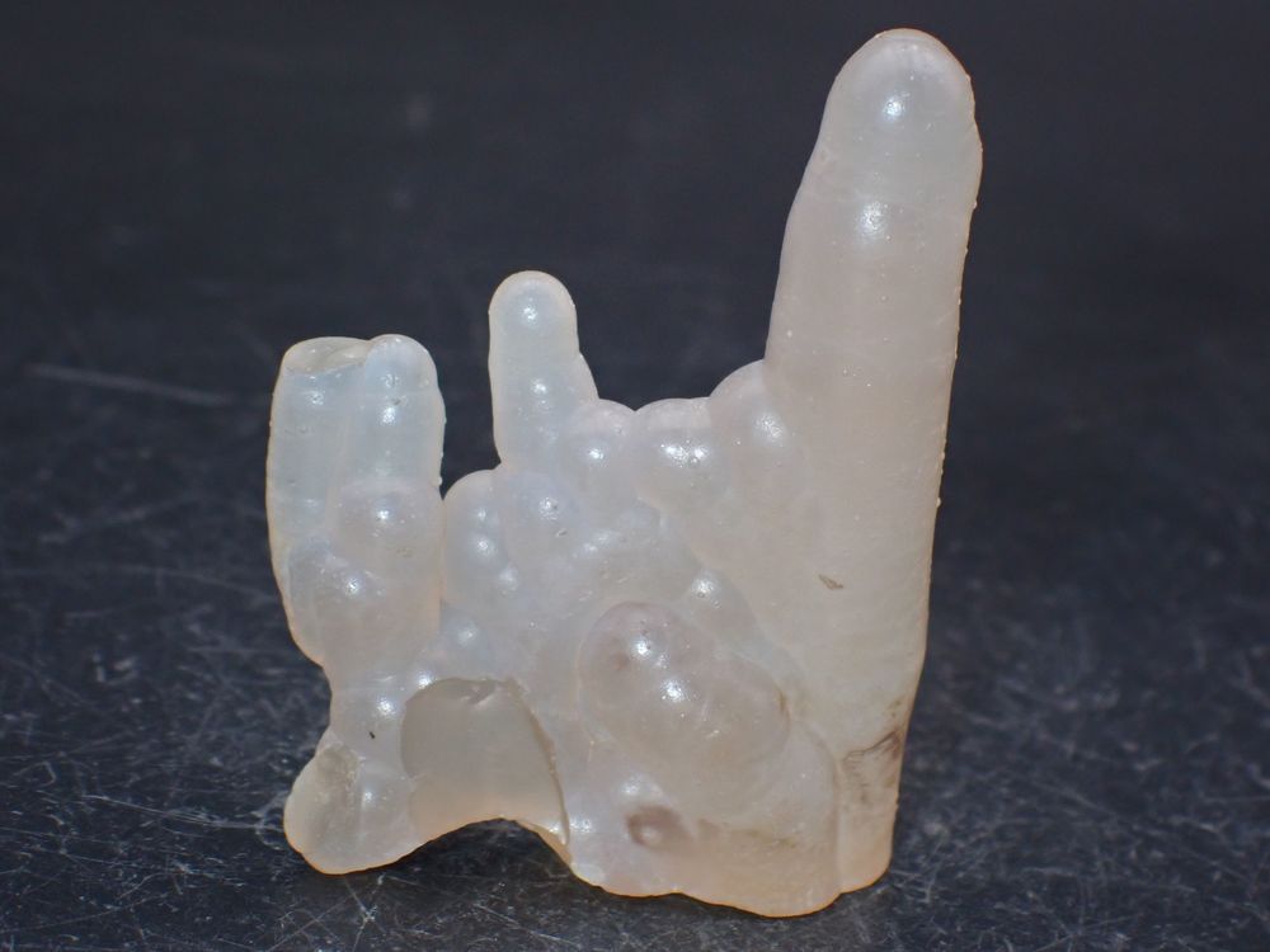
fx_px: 3669
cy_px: 476
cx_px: 635
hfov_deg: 19.6
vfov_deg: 14.8
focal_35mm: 100
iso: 400
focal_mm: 18
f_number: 14
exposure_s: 1/100
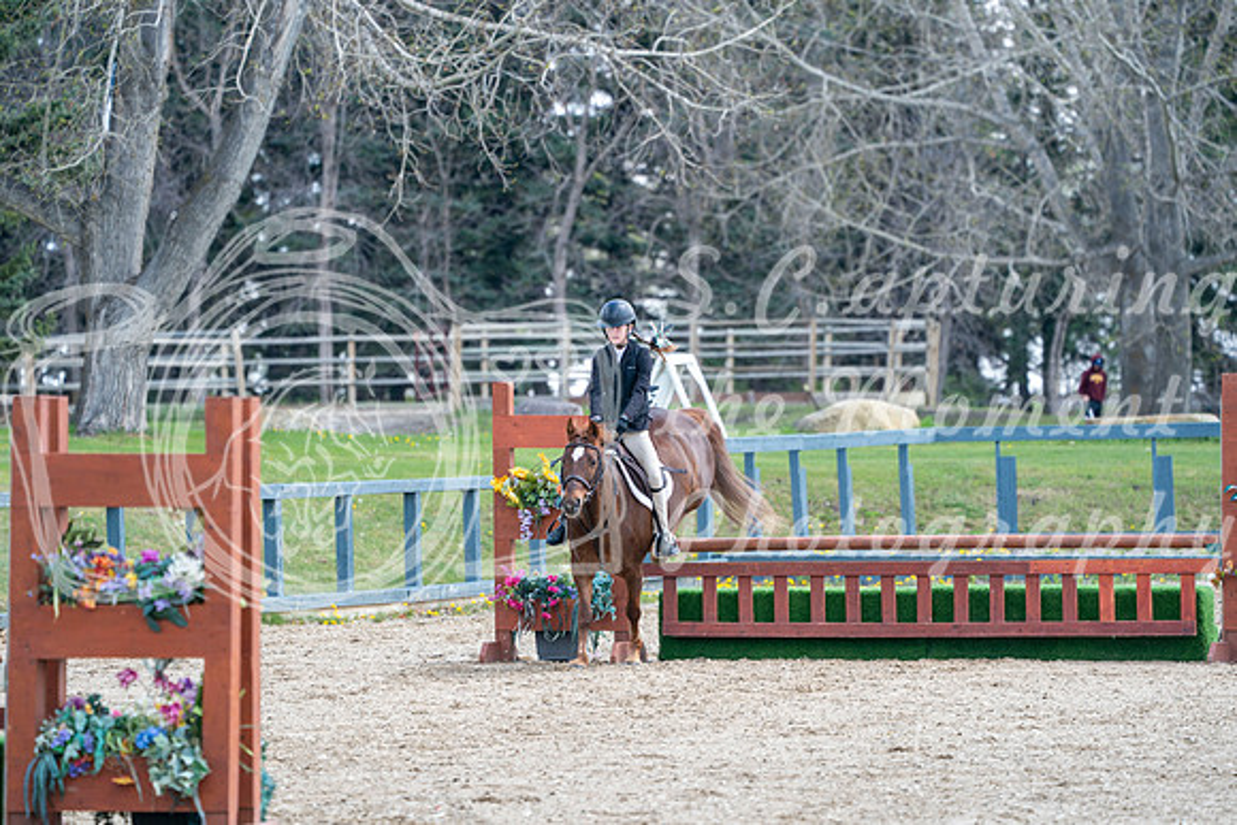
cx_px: 618
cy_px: 412
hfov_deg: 7.1
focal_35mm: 291
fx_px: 10001
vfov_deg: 4.7
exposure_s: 1/320
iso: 250
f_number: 5.6
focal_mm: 291
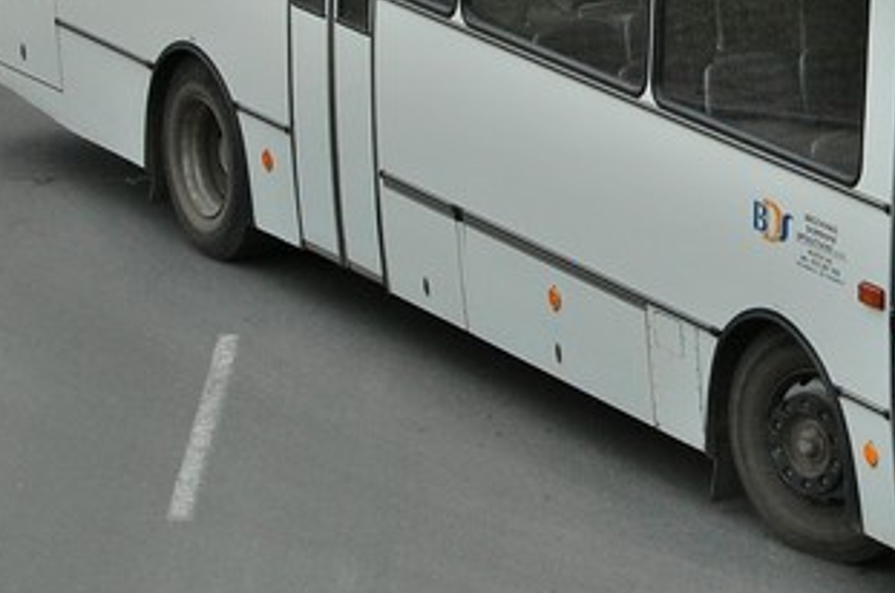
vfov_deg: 6.0
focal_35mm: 226
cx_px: 912
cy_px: 58
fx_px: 5607
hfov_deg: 9.1
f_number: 5.6
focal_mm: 52
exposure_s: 1/1000
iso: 400
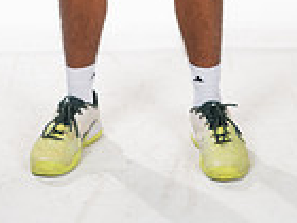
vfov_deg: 7.1
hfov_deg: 9.8
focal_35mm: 201
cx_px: 185
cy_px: -251
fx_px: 1725
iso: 800
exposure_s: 1/320
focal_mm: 65
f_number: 7.1
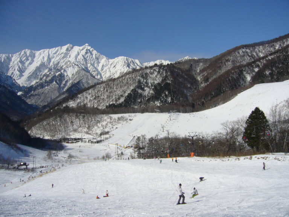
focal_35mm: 35
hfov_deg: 52.6
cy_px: 108
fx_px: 292
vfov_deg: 40.7
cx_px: 144
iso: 80
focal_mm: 5.8
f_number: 5.6
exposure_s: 1/1600
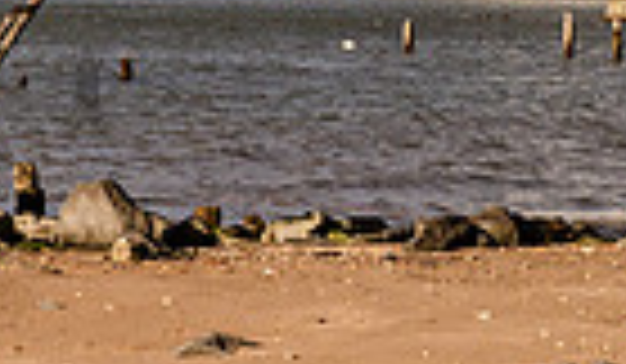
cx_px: -420
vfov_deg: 8.1
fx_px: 2545
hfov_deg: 13.0
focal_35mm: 152
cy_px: -24
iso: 1000
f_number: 4.5
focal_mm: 35
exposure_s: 1/6400
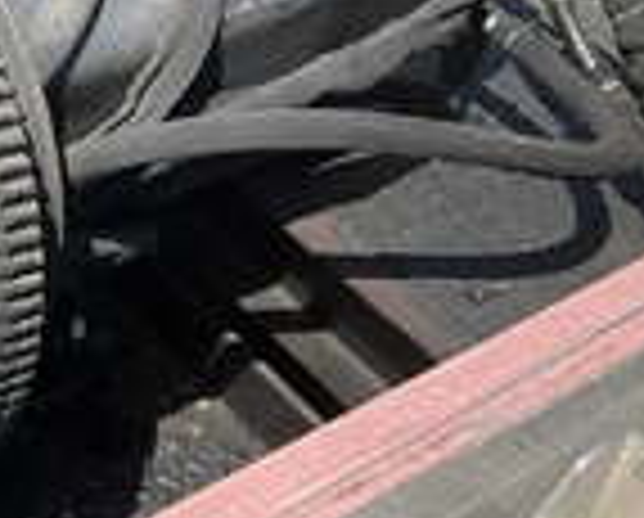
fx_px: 1509
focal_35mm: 79
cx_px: -59
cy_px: 113
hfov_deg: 22.7
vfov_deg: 19.3
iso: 25
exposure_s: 1/944
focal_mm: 3
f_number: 1.8
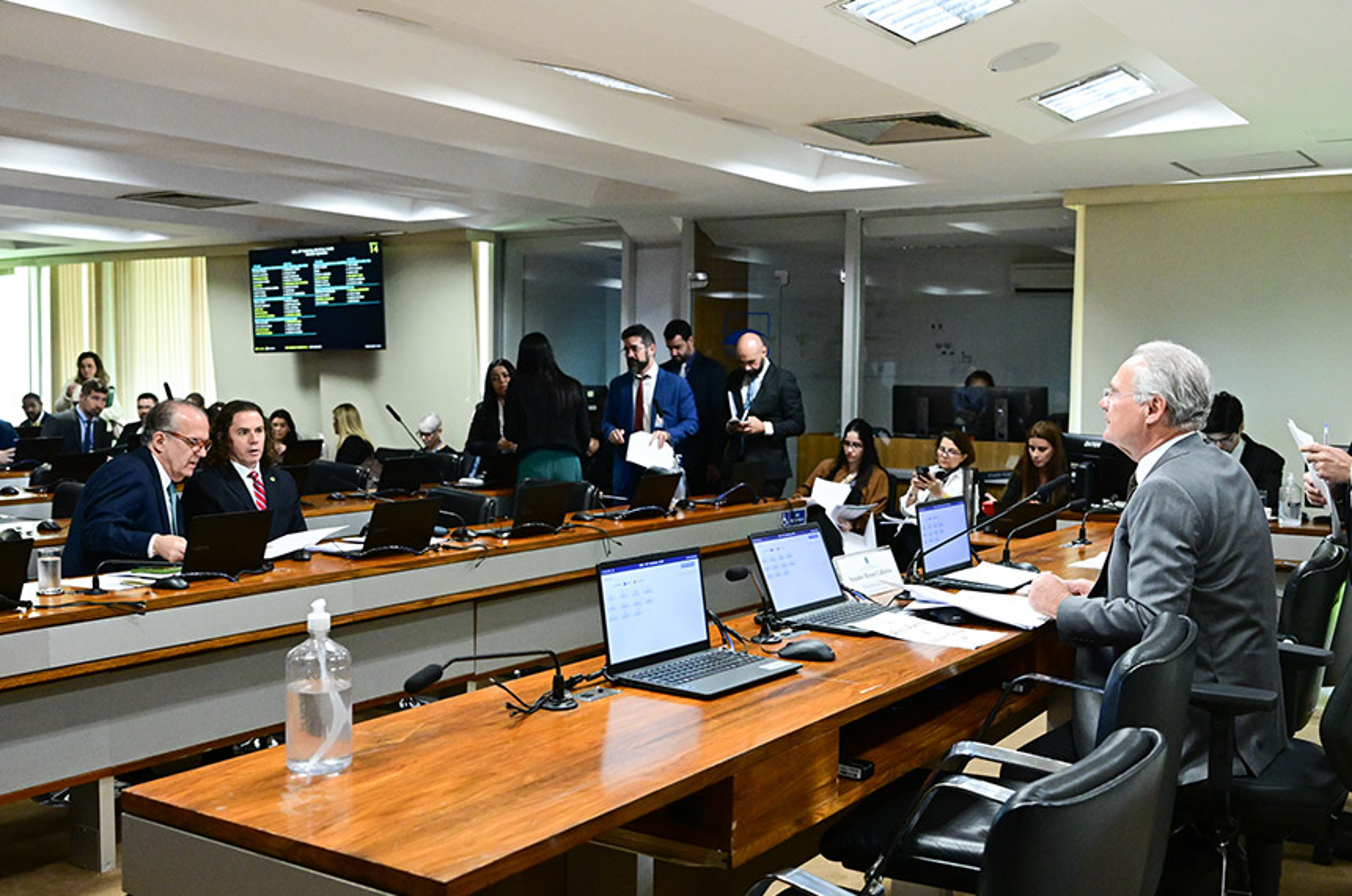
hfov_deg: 53.2
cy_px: 448
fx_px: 1349
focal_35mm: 36
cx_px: 676
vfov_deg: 36.7
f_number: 3.5
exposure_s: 1/250
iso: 4000
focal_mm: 24
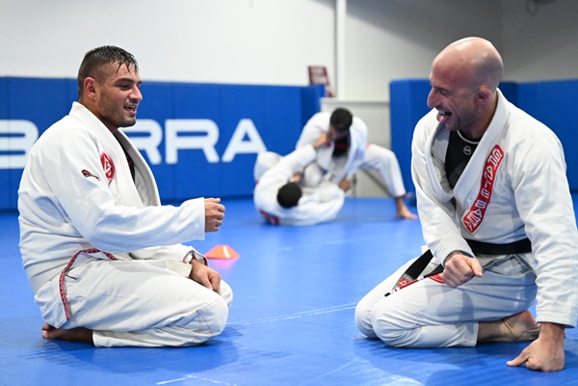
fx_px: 1124
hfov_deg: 28.8
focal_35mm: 70
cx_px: 289
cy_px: 193
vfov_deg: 19.5
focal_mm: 70
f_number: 2.8
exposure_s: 1/640
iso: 16000
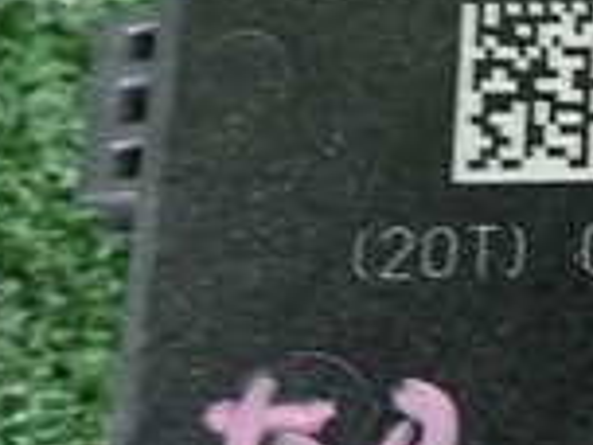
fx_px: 1696
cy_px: -148
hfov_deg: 17.9
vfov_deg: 14.3
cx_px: 862
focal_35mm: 99
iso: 320
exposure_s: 1/30
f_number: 2
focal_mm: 4.5
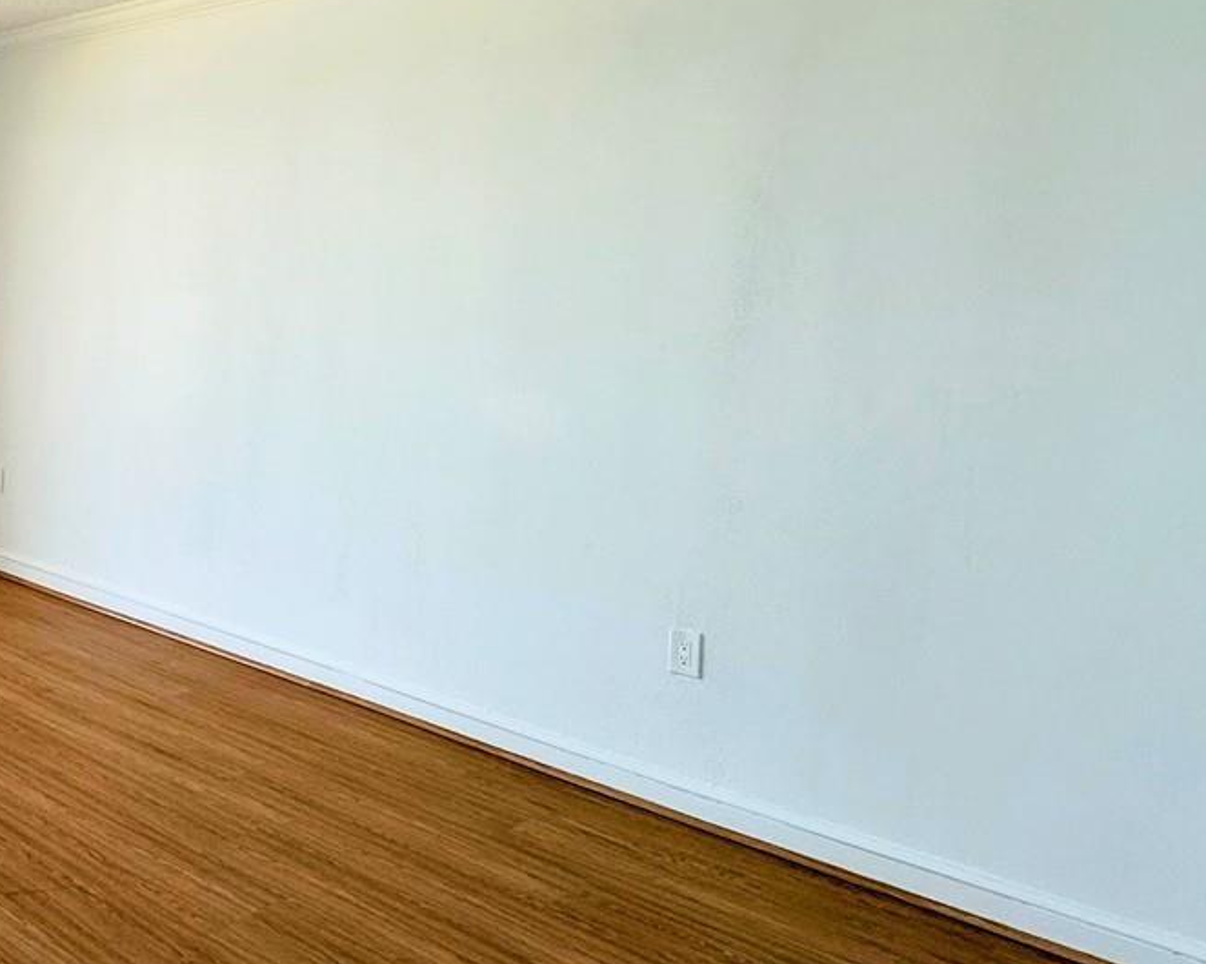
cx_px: 62
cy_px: 340
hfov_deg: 47.2
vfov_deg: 44.0
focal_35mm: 33
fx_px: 1178
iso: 50
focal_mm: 2.22
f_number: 2.2
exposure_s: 1/99
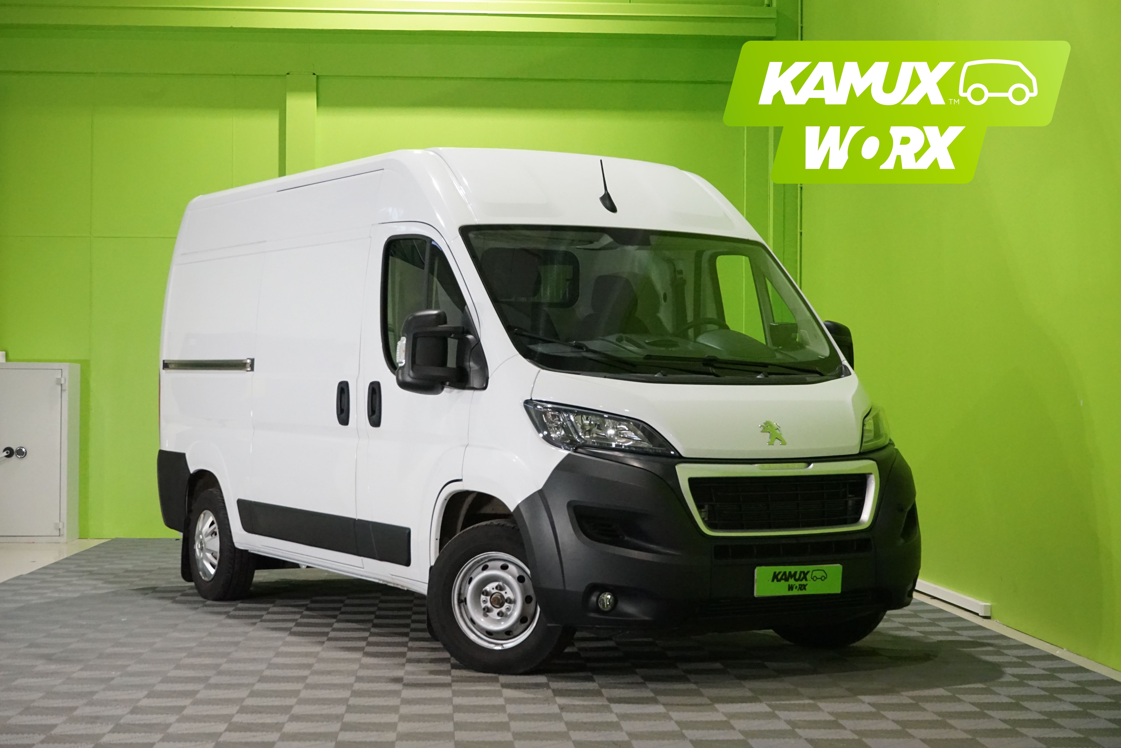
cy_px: 374
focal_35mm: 59
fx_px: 1837
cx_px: 560
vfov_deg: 23.0
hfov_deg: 33.9
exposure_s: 1/80
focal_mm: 59
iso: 6400
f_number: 10
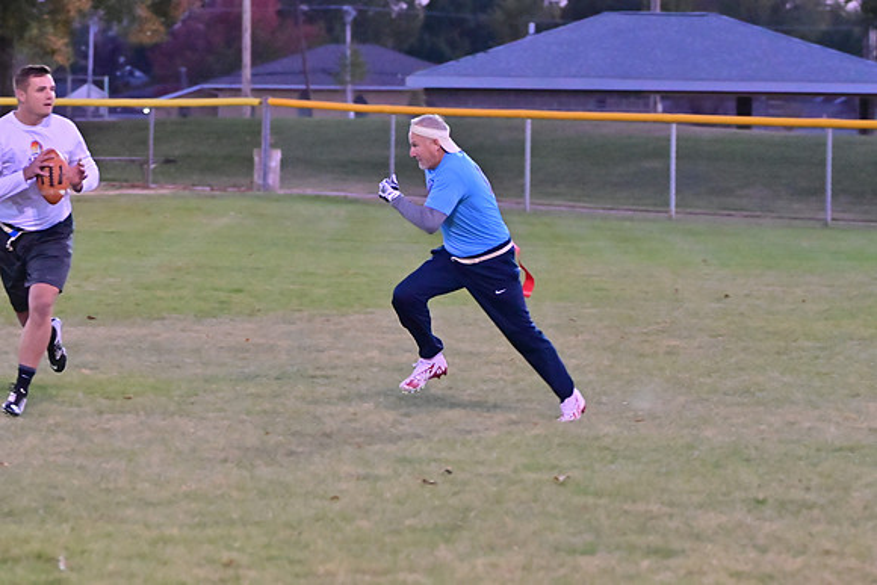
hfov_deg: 11.9
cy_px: 292
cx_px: 438
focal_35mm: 172
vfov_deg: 8.0
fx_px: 4191
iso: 6400
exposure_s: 1/500
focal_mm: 115
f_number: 4
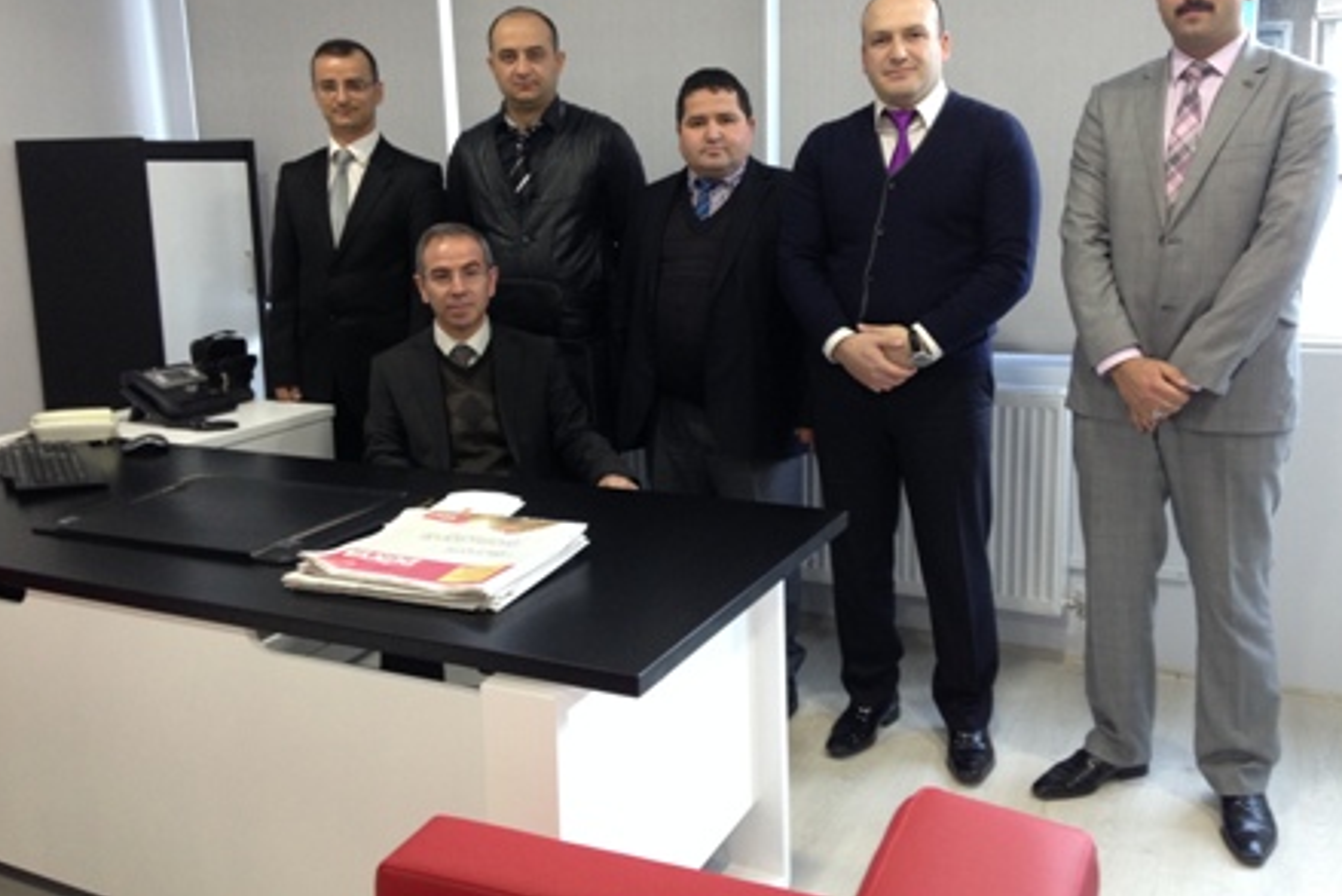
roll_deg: +2.2
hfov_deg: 54.4
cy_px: 385
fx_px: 1305
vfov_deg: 37.8
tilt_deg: -11.4
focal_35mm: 35
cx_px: 673
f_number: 2.4
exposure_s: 1/20
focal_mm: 4.12
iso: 125
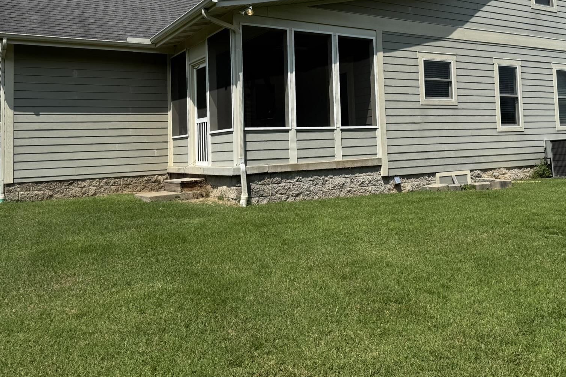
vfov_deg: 38.1
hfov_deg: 55.2
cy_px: 105
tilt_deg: +3.3
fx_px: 534
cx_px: 355
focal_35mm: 34
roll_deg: +1.9
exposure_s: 1/6410
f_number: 1.78
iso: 80
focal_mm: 6.76
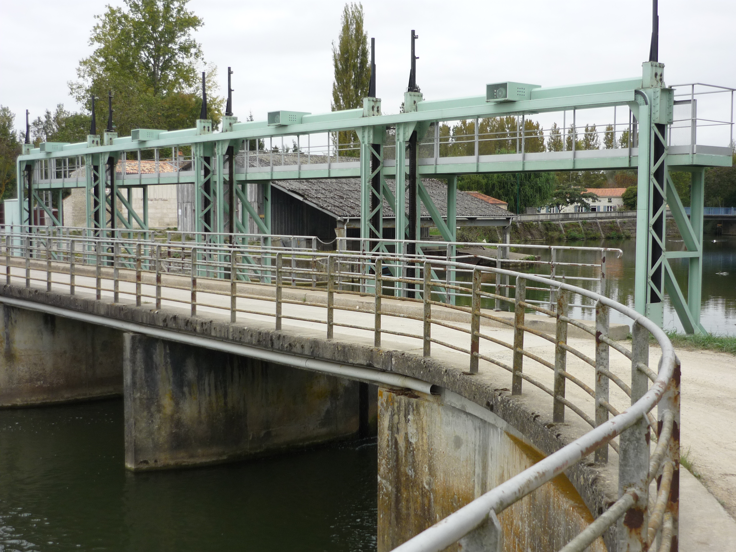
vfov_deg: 32.9
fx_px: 936
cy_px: 276
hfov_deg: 42.9
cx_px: 368
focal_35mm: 44
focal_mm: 7.2
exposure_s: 1/200
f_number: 3
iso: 100
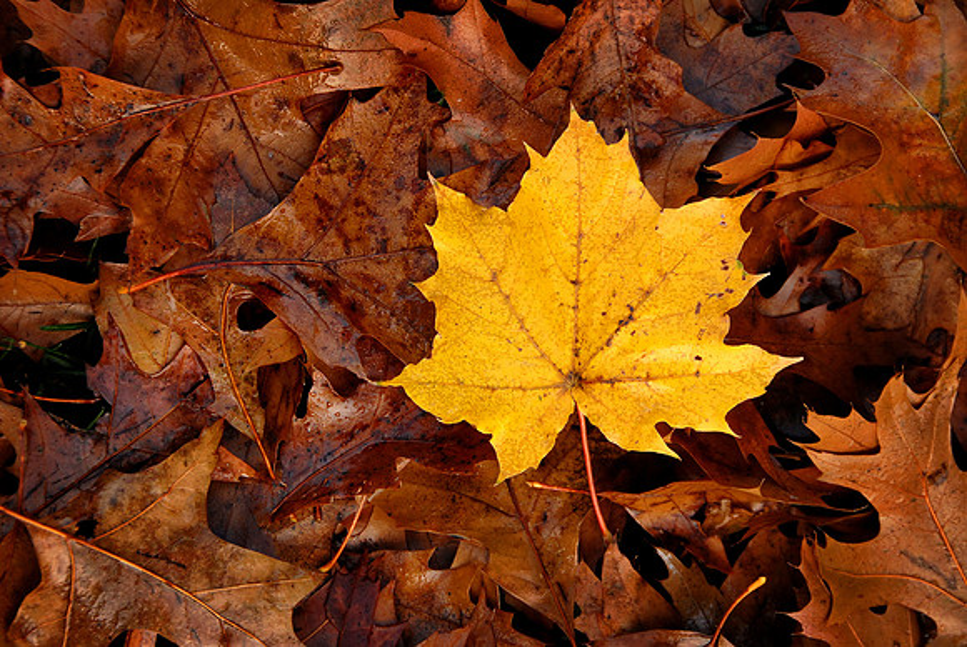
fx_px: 3630
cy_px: 324
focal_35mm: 135
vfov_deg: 10.2
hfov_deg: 15.2
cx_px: 484
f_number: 8
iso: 400
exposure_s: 1/180
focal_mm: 90
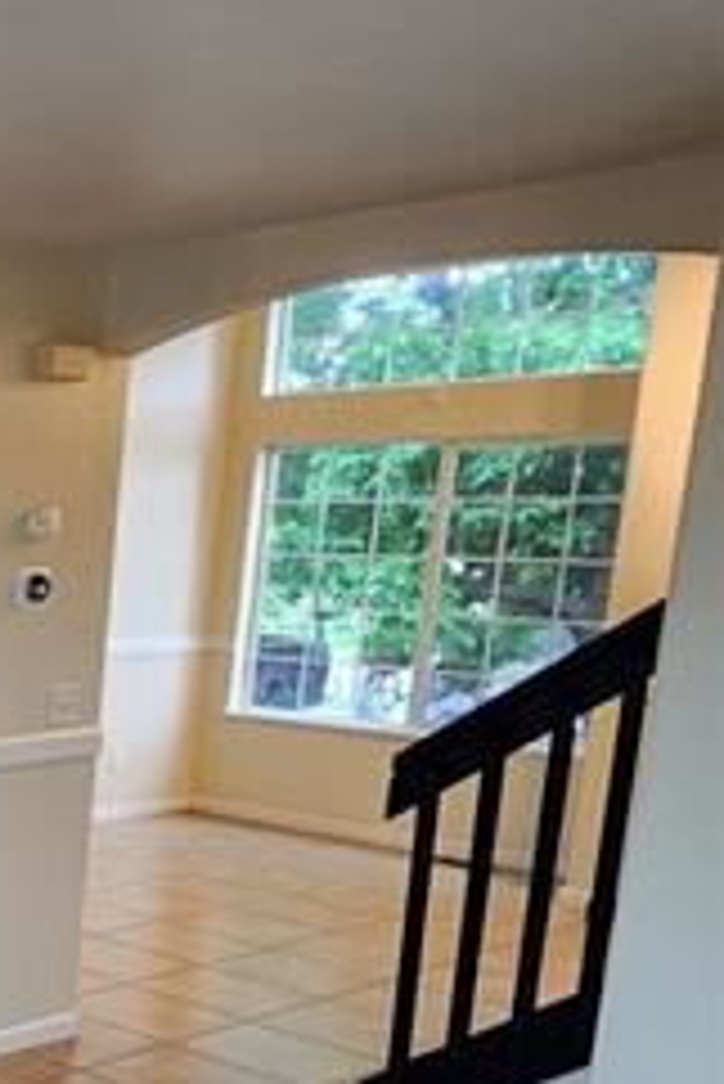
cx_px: -567
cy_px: 778
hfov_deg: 21.3
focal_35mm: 43
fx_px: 1295
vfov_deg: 44.3
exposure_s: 1/40
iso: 320
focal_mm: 2.2
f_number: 2.2
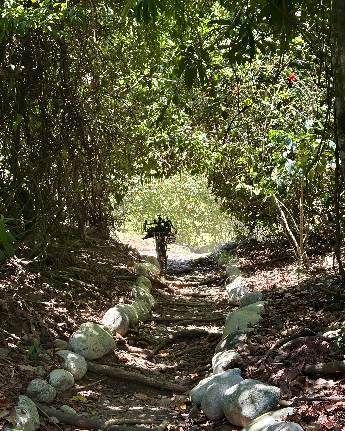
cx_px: 175
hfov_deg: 27.6
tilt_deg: +5.2
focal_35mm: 55
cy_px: 204
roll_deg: +0.5
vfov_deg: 34.1
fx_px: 702
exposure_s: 1/235
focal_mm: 5.96
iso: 50
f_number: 1.6
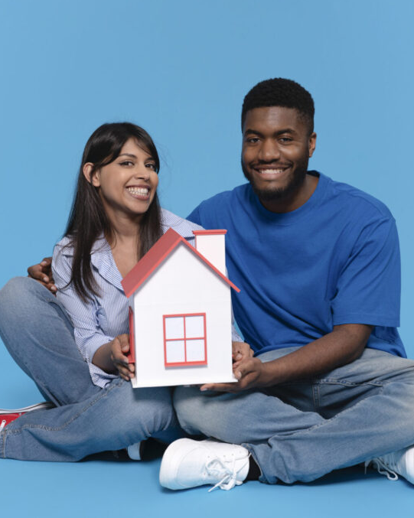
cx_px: 205
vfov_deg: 26.8
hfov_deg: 21.5
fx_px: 1088
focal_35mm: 71
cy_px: 257
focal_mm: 50
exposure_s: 1/250
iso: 250
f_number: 3.5
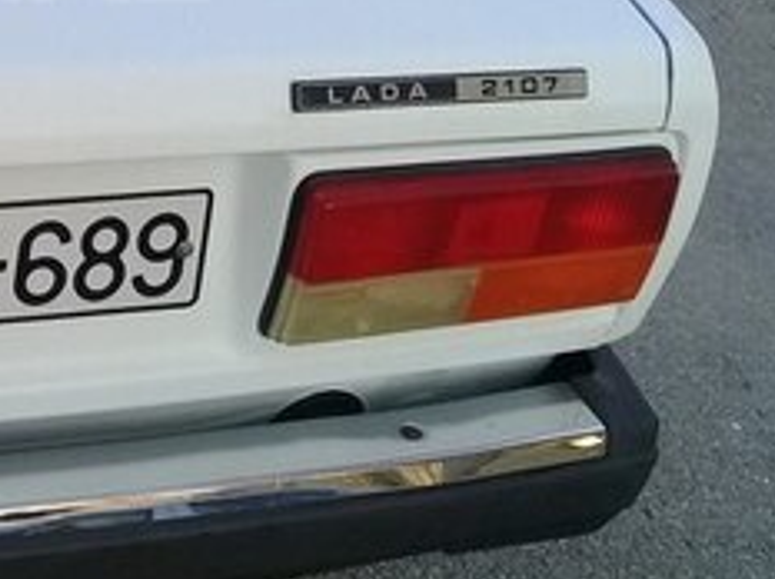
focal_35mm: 88
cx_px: -130
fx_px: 1967
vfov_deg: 16.3
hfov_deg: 20.9
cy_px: -48
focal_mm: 3.3
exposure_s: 1/280
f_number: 2.2
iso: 50
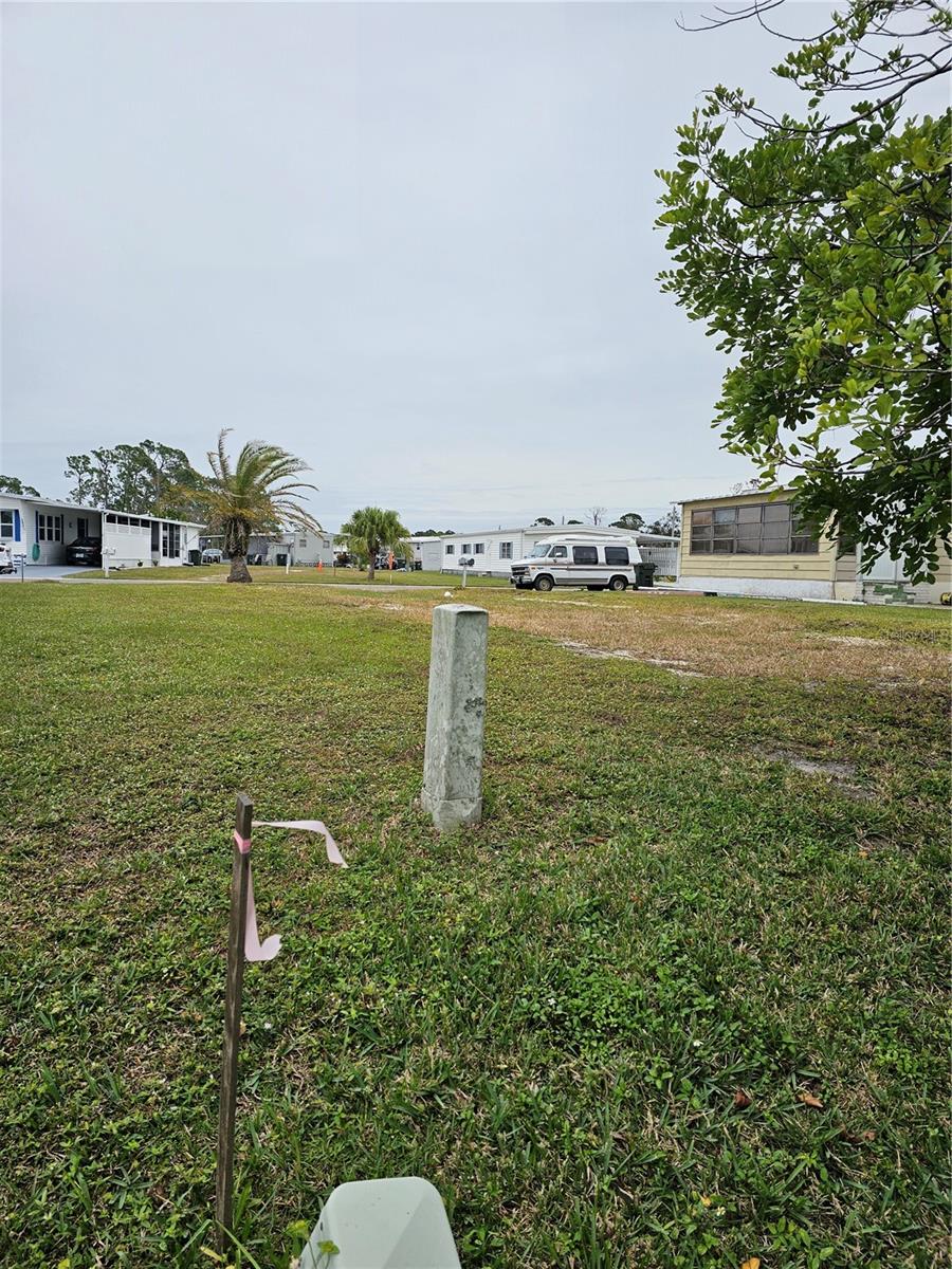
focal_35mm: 23
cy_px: 634
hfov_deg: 58.9
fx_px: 843
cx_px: 476
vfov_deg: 73.9
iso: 10
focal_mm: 6.3
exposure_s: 1/522
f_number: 1.7
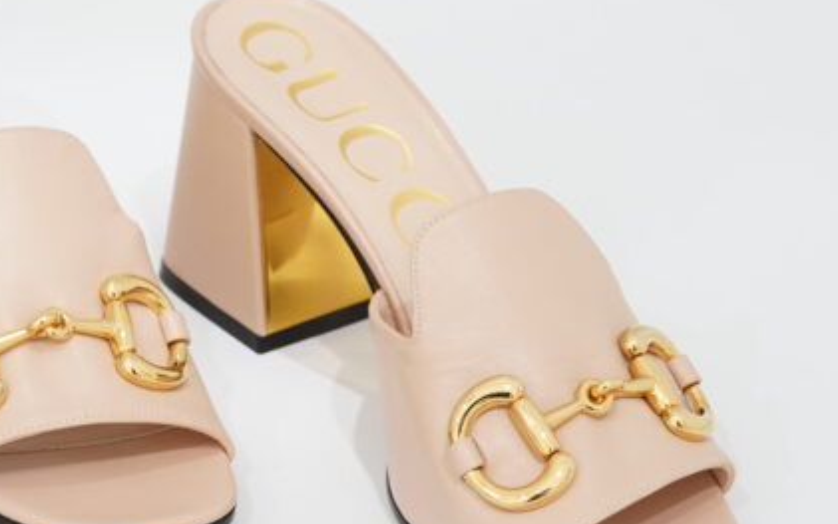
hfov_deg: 16.8
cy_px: 100
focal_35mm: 124
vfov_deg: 10.5
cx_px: 252
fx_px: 2832
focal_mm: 50
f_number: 6.3
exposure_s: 1/4
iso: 640
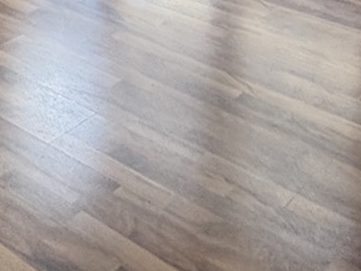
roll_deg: -1.1
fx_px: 730
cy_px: -193
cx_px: 137
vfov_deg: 17.6
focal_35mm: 70
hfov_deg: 27.7
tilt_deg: -9.2
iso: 320
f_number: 2.2
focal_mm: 2.22
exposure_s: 1/67
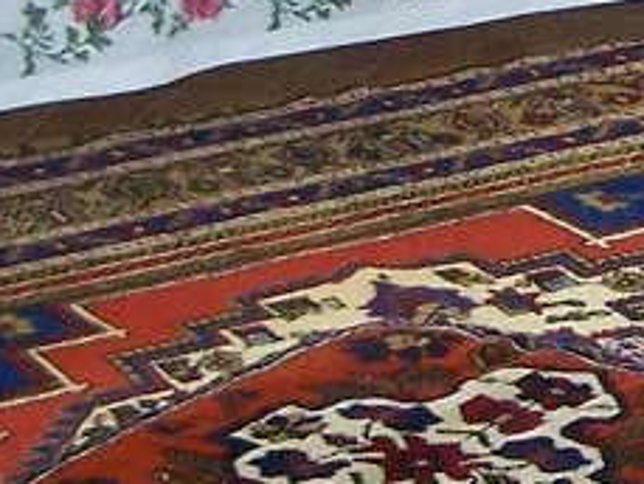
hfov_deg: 8.2
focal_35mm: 235
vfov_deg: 6.3
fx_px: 4374
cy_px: -45
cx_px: 1018
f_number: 2.8
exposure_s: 1/60
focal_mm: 6.3
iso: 200
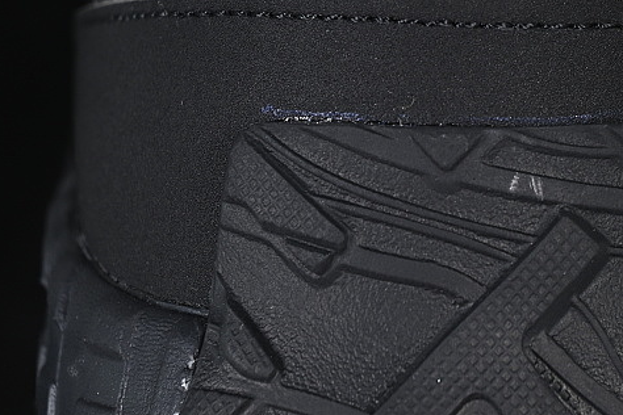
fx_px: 2959
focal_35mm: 171
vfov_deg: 8.0
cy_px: 125
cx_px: 440
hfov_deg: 12.0
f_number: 6.3
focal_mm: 50
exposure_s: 1/50
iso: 160
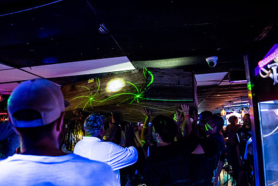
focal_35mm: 32
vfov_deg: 41.1
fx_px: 247
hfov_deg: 58.7
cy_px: 89
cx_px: 143
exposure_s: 1/200
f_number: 2.8
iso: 3200
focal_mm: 24
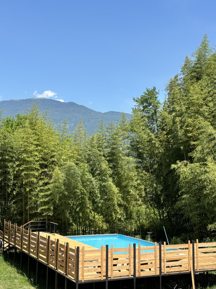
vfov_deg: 36.8
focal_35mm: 52
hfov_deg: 28.0
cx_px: 108
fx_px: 433
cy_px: 144
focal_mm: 5.96
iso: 32
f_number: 1.6
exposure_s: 1/1751
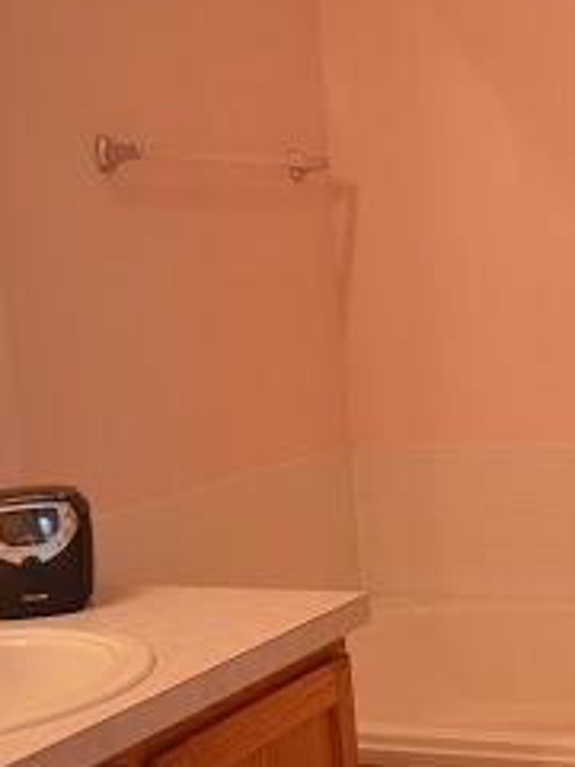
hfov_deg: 21.1
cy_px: 492
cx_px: 680
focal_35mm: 65
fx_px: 1440
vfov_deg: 29.7
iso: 400
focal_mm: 18
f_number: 4
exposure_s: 1/60
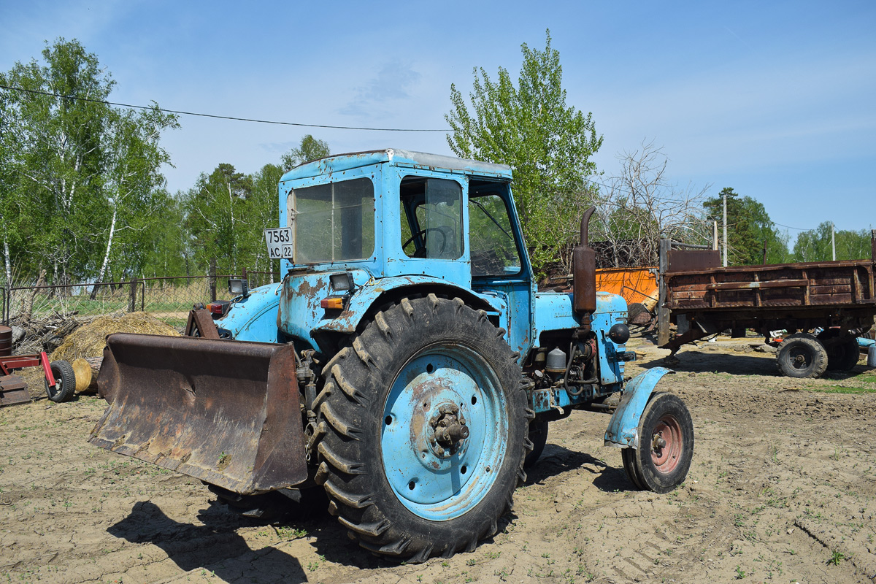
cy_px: 292
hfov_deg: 53.1
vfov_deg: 36.9
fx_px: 876
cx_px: 438
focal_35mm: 36
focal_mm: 24
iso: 200
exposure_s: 1/1000
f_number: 6.3
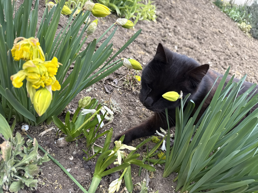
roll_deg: -33.6
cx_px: 129
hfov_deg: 71.6
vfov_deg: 56.8
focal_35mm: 24
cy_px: 96
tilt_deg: -35.9
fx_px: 179
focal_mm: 6.76
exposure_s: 1/677
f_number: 1.78
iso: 80
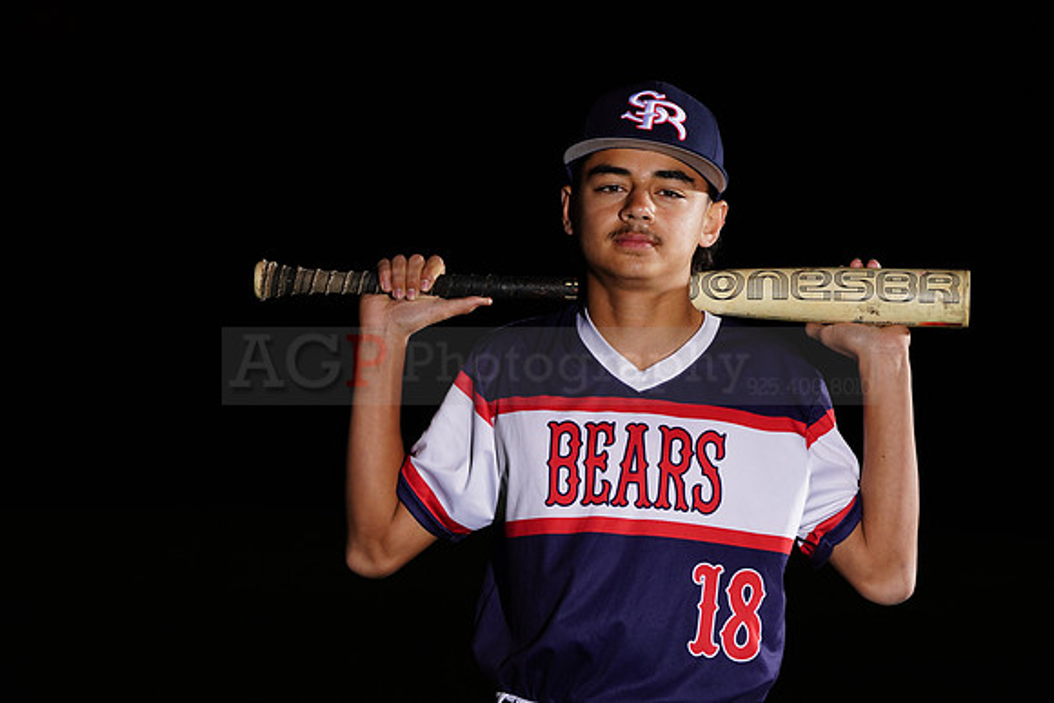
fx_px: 5417
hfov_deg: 11.1
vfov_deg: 7.4
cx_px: 527
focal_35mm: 185
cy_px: 352
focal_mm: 185
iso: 400
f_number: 9
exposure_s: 1/125
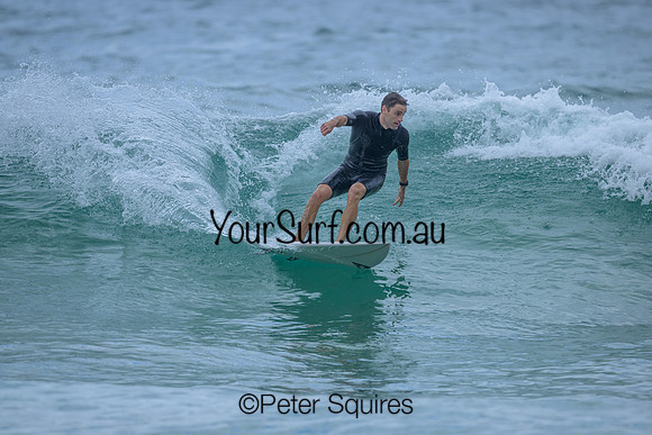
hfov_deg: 2.6
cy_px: 218
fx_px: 14492
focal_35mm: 800
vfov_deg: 1.7
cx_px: 326
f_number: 6.3
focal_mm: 800
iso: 400
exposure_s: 1/2000
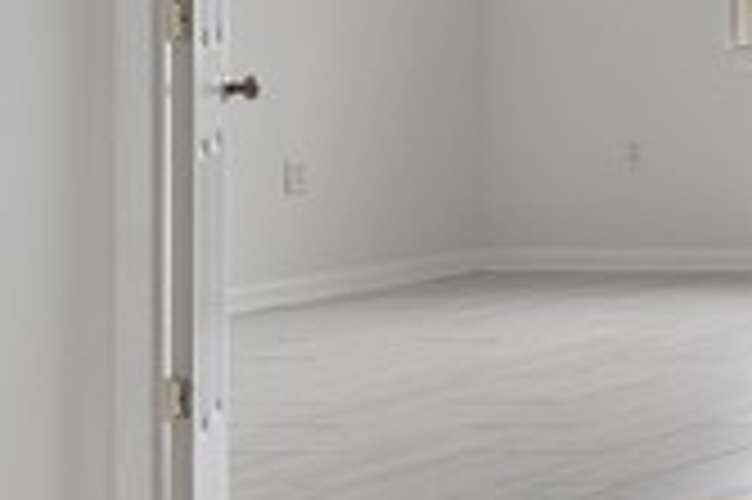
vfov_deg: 12.9
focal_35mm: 104
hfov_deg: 10.9
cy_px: -68
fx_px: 2170
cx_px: 2362
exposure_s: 1/10
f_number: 8
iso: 200
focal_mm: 16
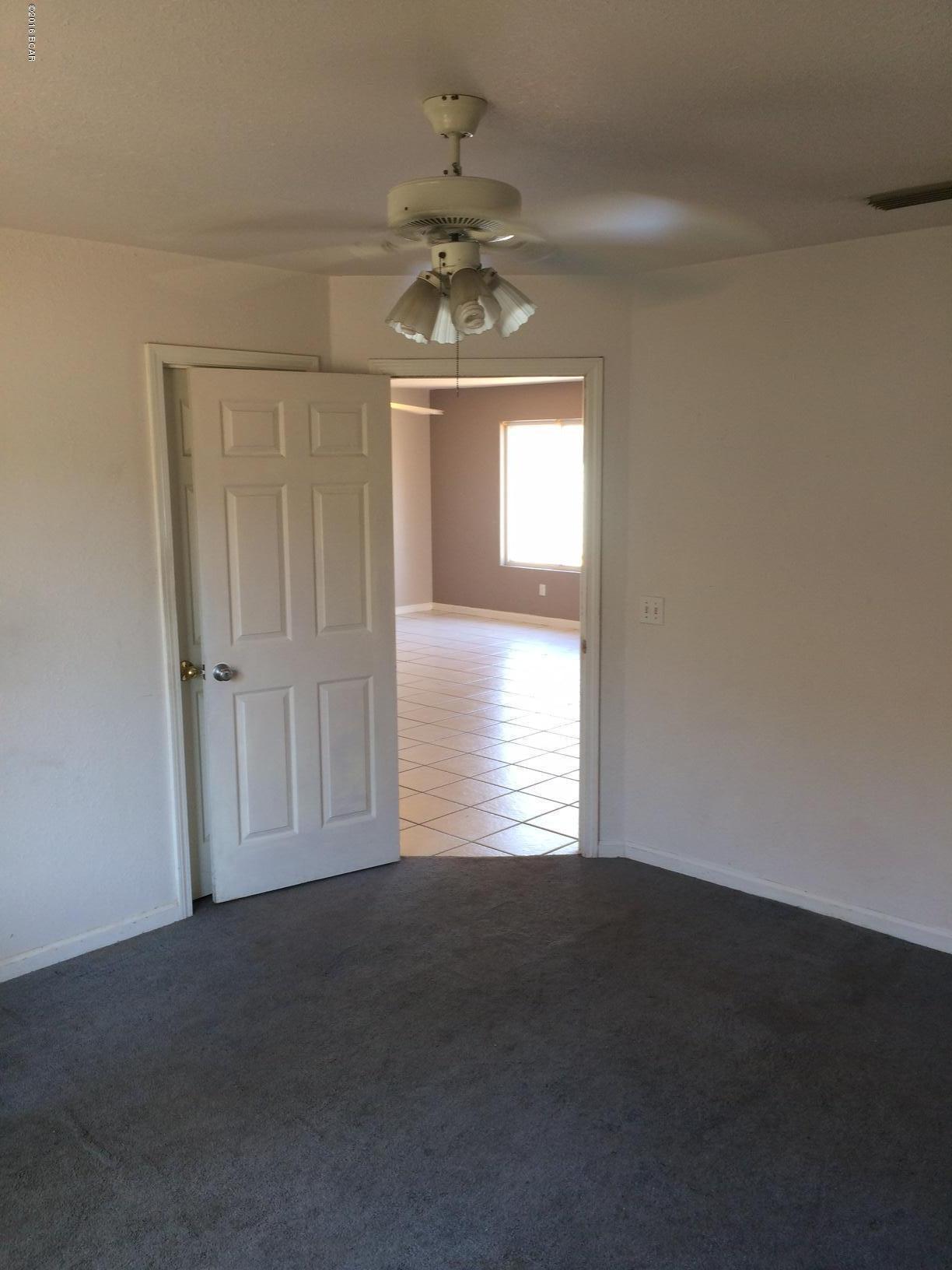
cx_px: 476
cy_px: 635
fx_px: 1063
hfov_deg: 48.2
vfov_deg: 61.7
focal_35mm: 29
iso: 40
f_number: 2.2
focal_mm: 4.15
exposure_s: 1/30
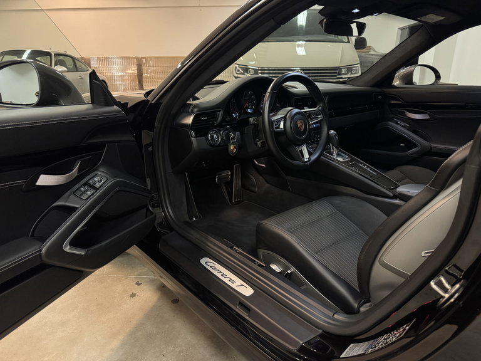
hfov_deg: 71.6
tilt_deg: -18.6
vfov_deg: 56.8
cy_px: 180
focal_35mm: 24
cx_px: 240
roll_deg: +0.8
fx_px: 333
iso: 800
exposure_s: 1/50
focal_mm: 6.76
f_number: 1.78
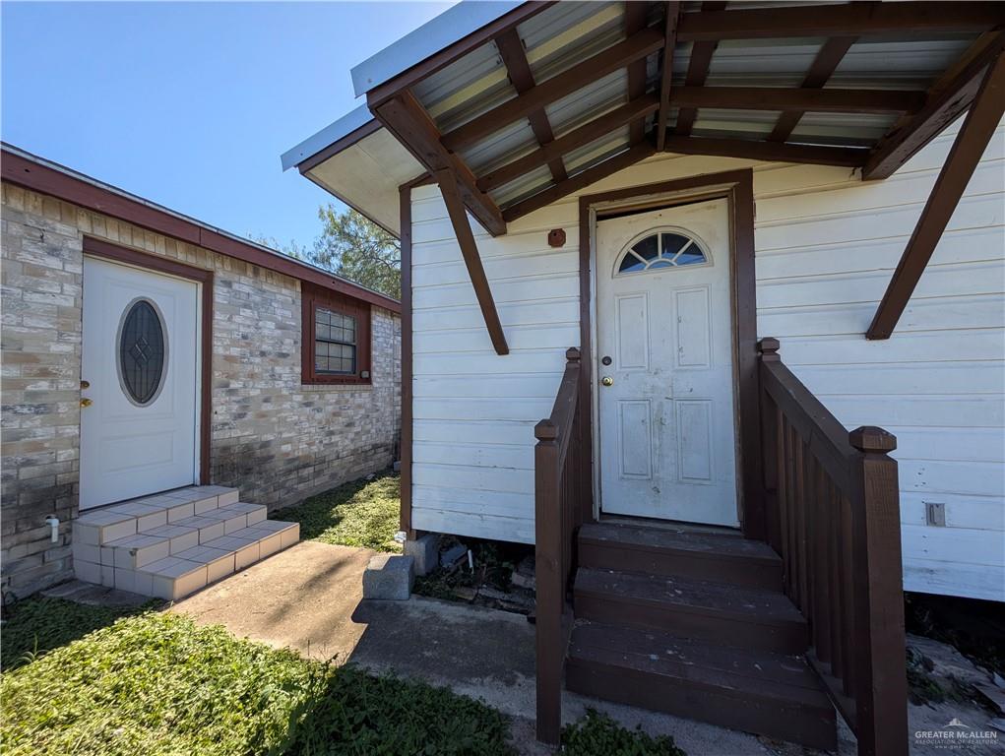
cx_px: 502
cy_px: 378
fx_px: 349
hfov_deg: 110.5
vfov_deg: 94.6
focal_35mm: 12
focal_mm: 2.23
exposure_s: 1/952
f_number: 1.95
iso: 42
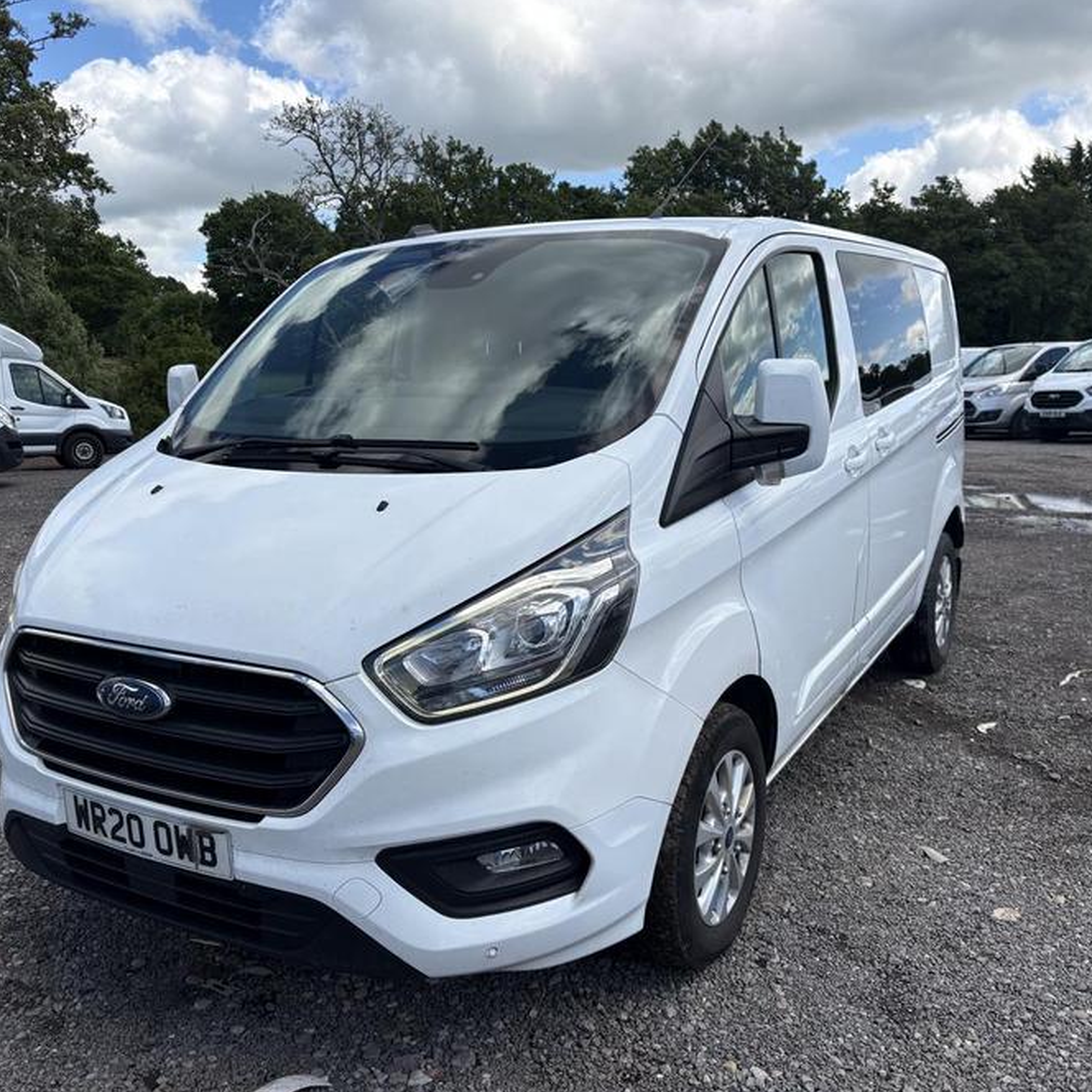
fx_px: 1106
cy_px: 544
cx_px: 521
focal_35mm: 31
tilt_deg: -10.7
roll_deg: +7.2
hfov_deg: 52.5
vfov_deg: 52.5
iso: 50
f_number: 1.6
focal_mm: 5.96
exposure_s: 1/2985
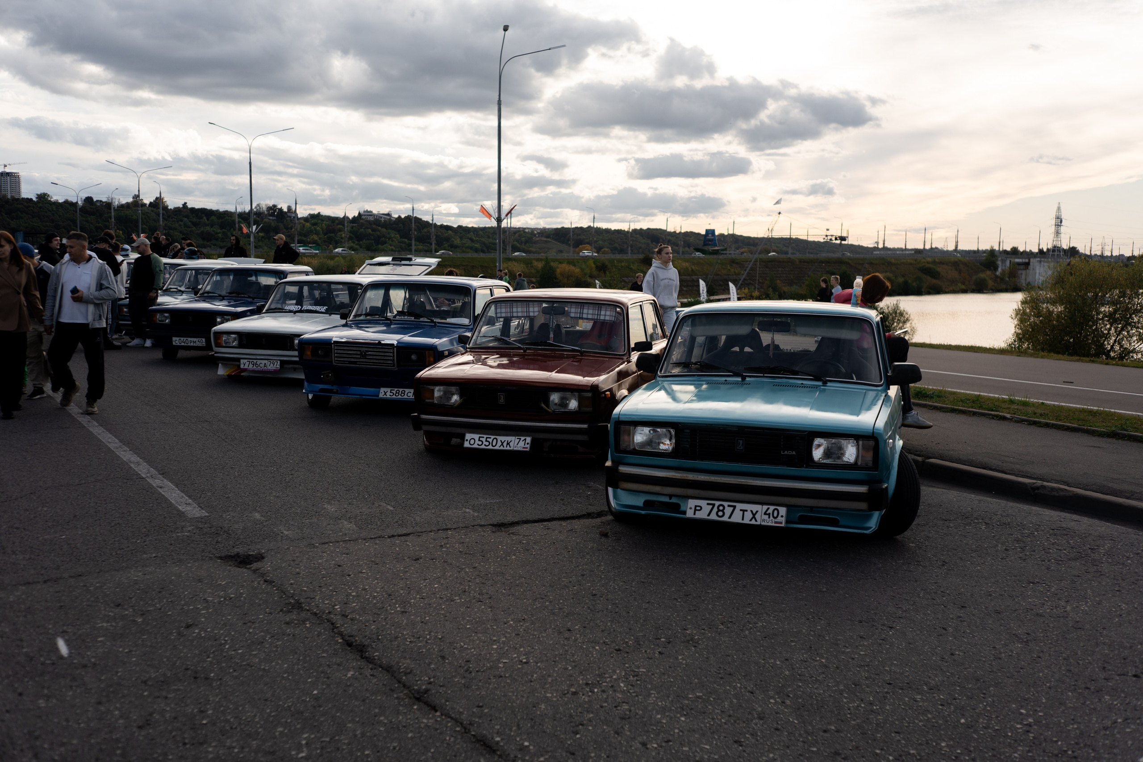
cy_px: 381
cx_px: 572
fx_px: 1111
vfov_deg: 37.9
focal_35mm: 35
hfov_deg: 54.4
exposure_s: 1/1000
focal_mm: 35
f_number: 3.2
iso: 100
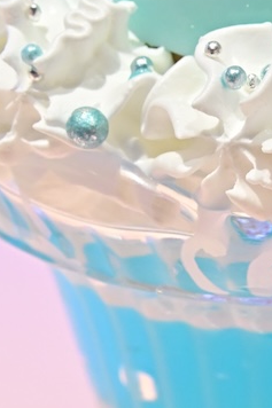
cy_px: 292
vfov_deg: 8.1
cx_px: 345
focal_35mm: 253
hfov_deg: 5.4
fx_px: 2870
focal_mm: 60
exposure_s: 1/125
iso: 4000
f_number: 8
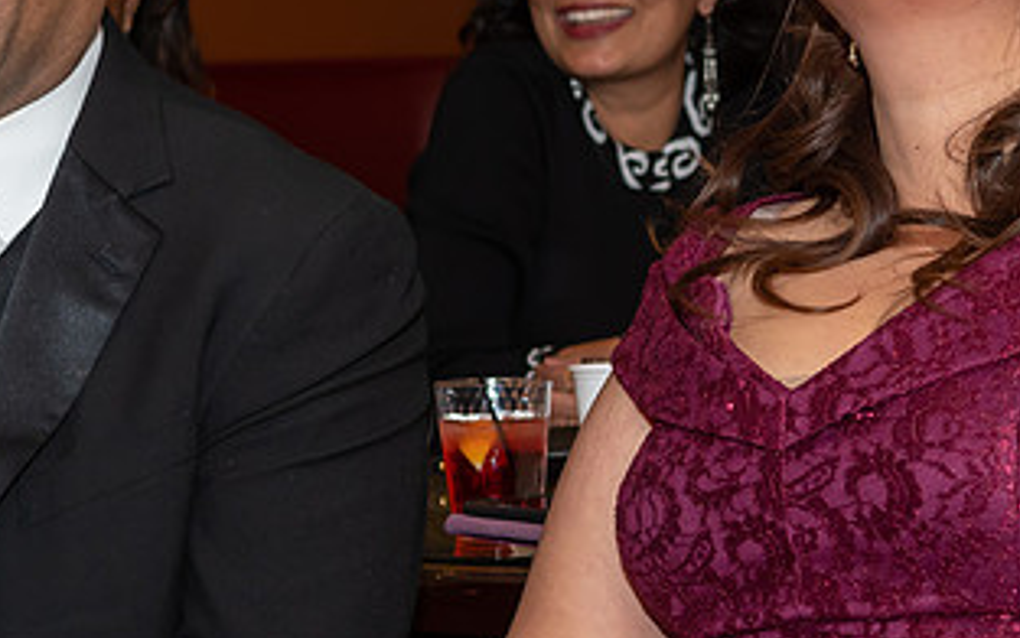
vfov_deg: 7.1
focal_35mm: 184
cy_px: 258
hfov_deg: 11.3
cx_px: 922
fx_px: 5118
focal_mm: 50
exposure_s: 1/250
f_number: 5.6
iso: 500
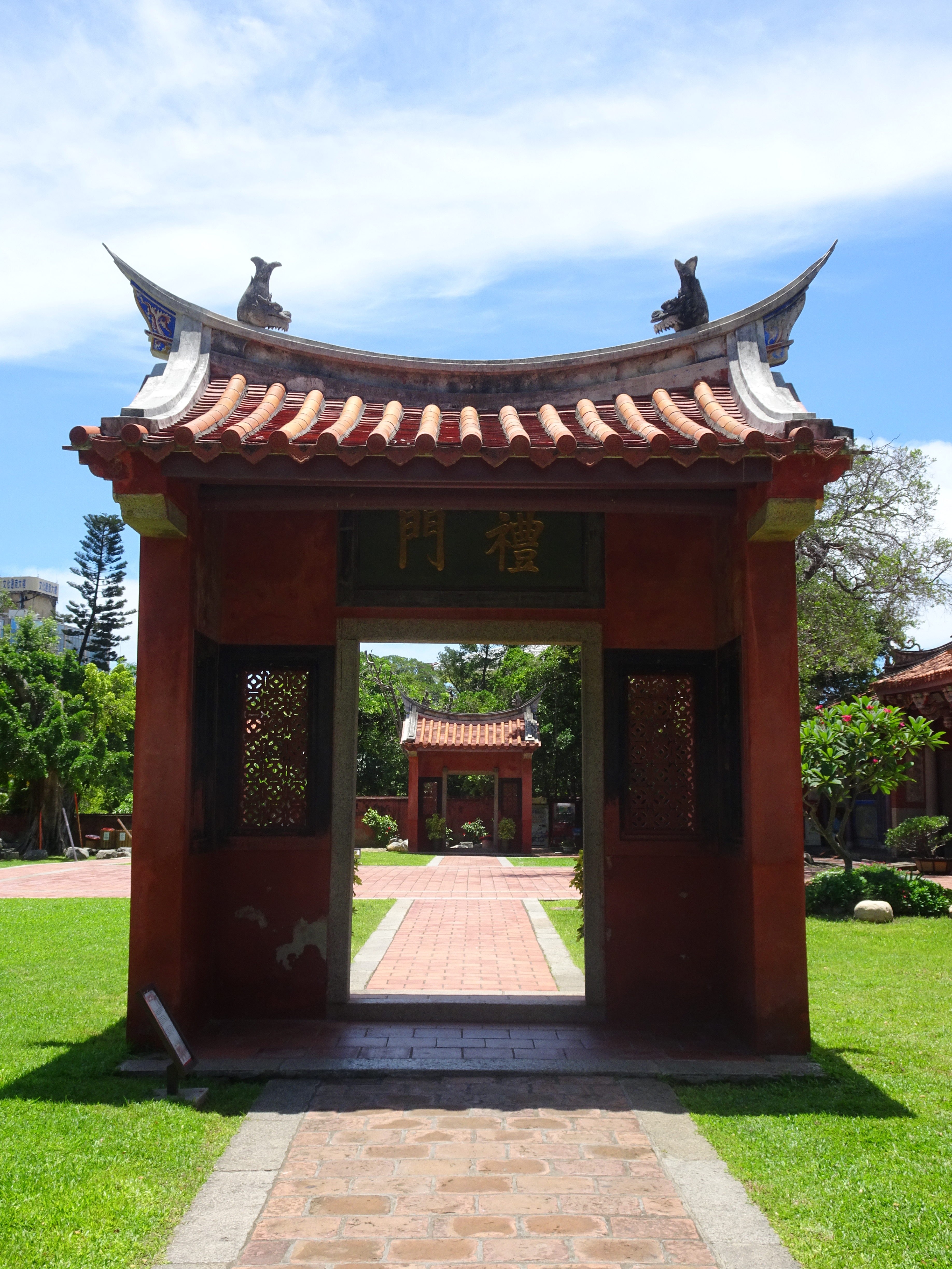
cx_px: 476
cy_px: 634
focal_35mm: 33
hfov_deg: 42.9
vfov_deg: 55.4
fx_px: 1210
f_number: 4
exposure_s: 1/500
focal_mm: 5.61
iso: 80
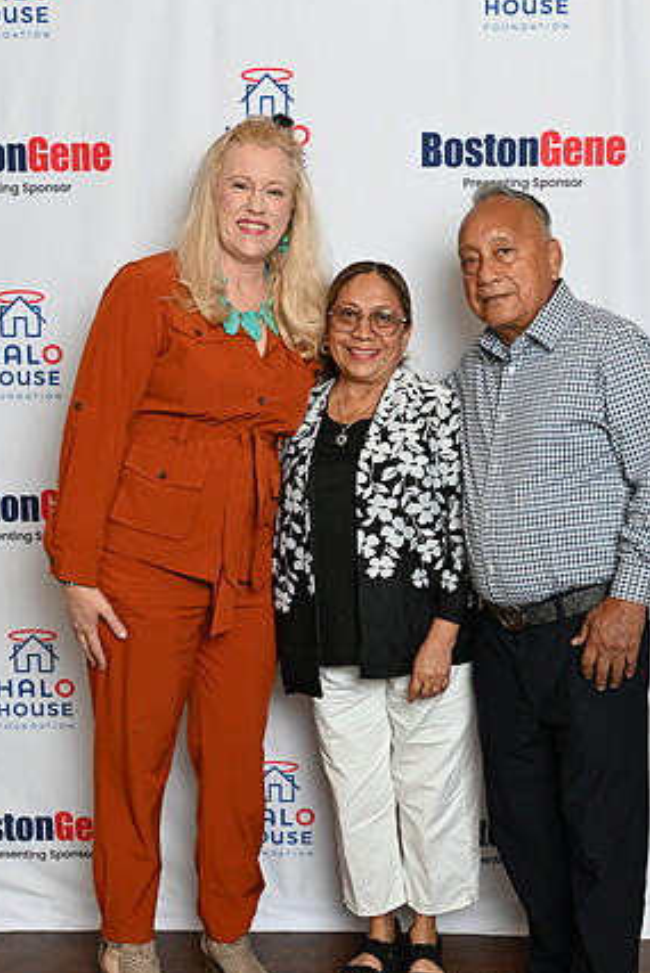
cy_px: 611
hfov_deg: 23.8
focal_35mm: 57
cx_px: 373
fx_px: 1542
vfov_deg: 34.8
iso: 200
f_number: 3.5
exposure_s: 1/80
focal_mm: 42
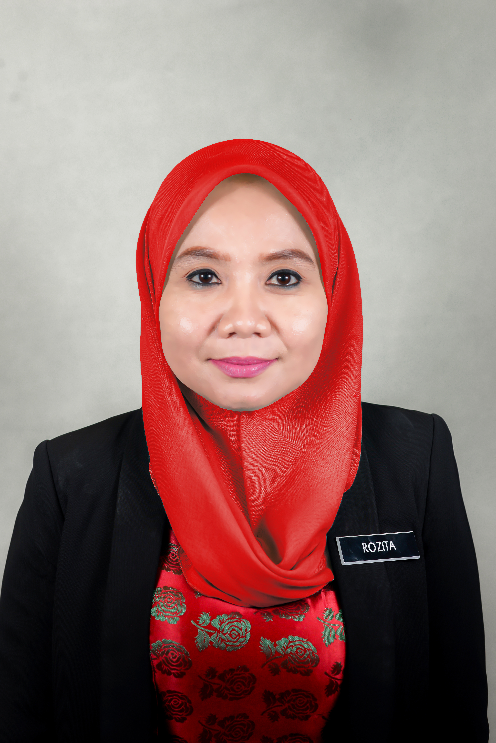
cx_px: 248
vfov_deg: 39.6
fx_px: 1032
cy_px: 372
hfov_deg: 27.0
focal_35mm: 50
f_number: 5.6
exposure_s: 1/50
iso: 250
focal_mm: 50
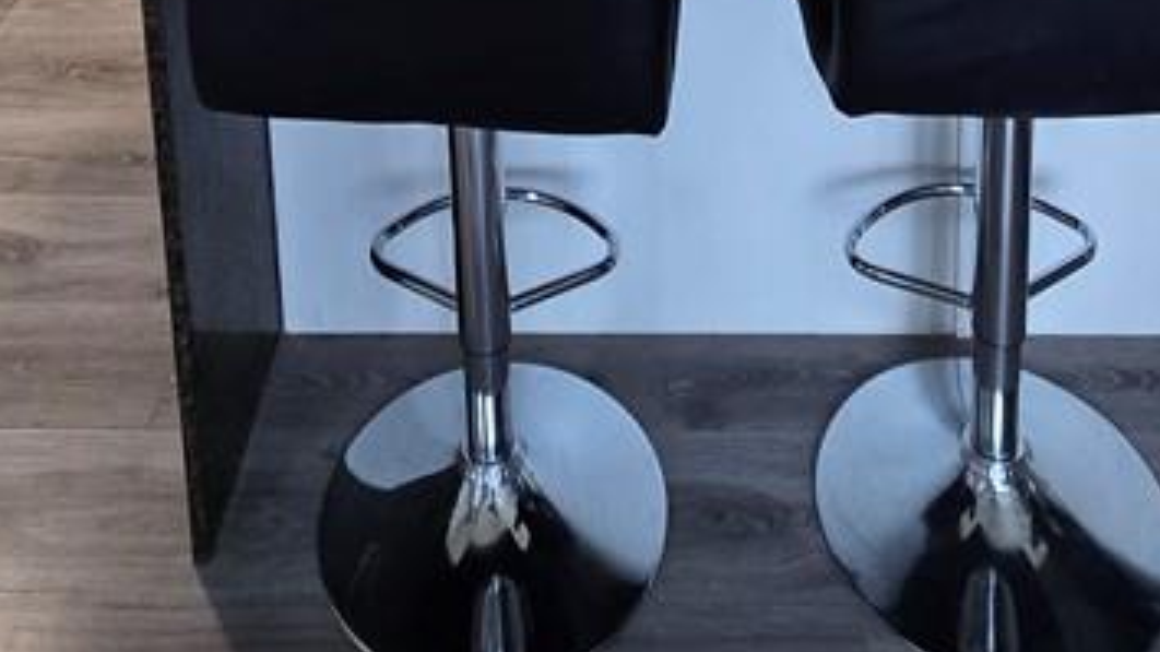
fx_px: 1261
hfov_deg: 49.4
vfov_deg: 19.7
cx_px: 590
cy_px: -573
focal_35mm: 41
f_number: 2.2
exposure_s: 1/60
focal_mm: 2.2
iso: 200
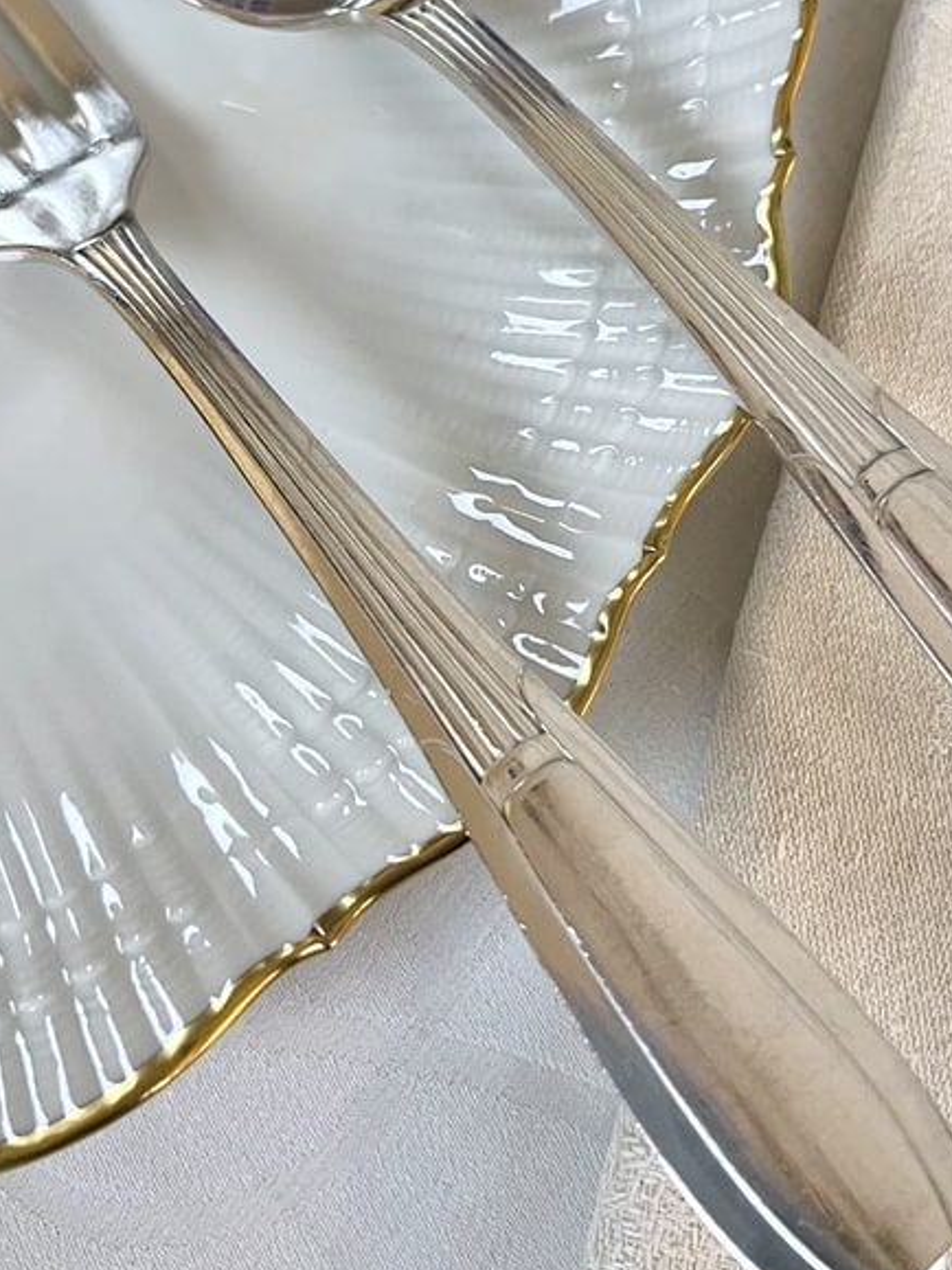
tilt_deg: -68.4
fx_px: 1687
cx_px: 507
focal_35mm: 46
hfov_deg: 31.5
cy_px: 417
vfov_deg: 40.7
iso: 200
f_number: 1.5
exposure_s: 1/50
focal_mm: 5.7
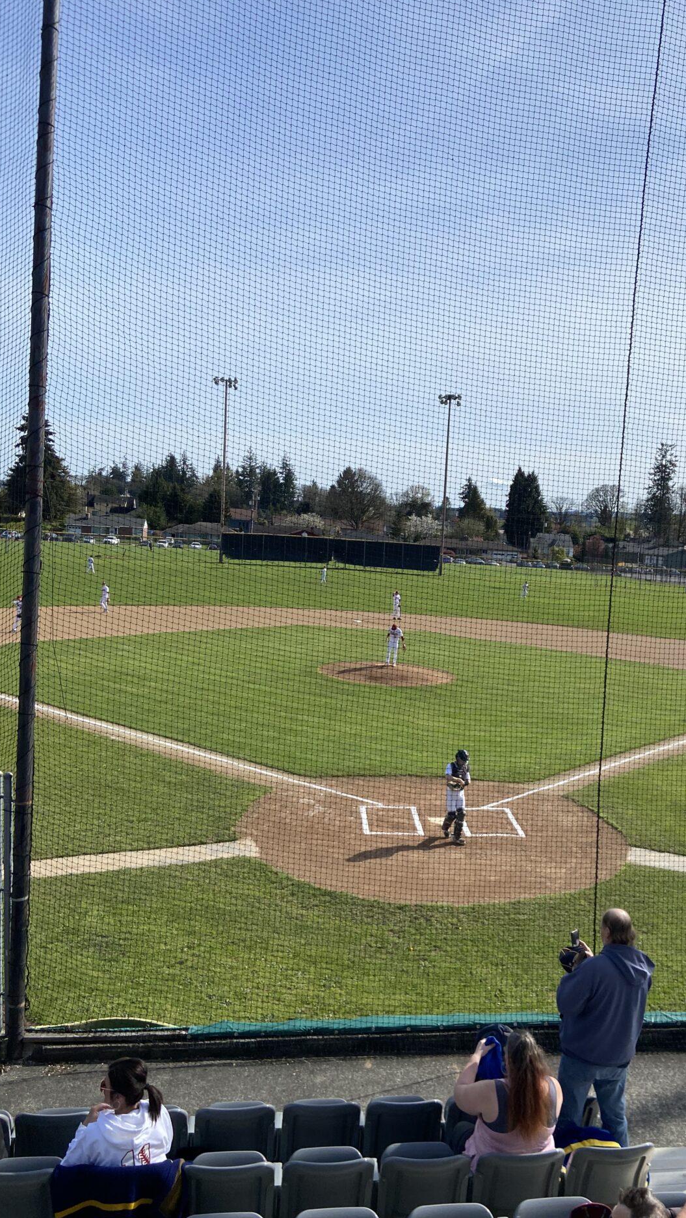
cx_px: 427
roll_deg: -2.6
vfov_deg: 66.1
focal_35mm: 29
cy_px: 616
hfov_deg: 39.9
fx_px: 938
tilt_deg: -3.9
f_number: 1.8
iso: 32
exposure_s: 1/3300
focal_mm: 4.25
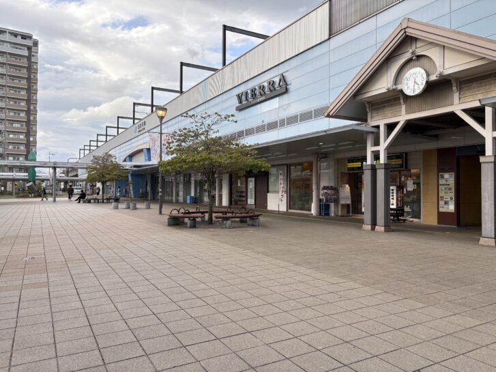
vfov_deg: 53.0
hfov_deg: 67.3
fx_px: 372
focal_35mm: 26
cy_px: 186
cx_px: 248
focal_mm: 5.96
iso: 50
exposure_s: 1/531
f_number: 1.6
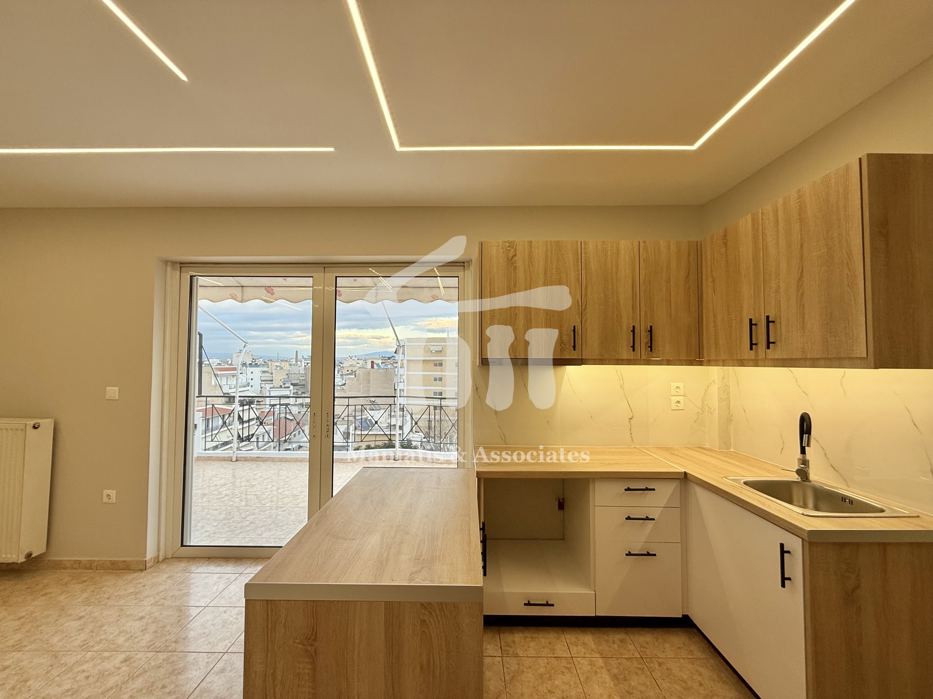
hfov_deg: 102.1
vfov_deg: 85.7
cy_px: 350
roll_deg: -0.2
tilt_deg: +1.5
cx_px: 466
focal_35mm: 14
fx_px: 377
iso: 64
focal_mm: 2.22
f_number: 2.2
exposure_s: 1/100
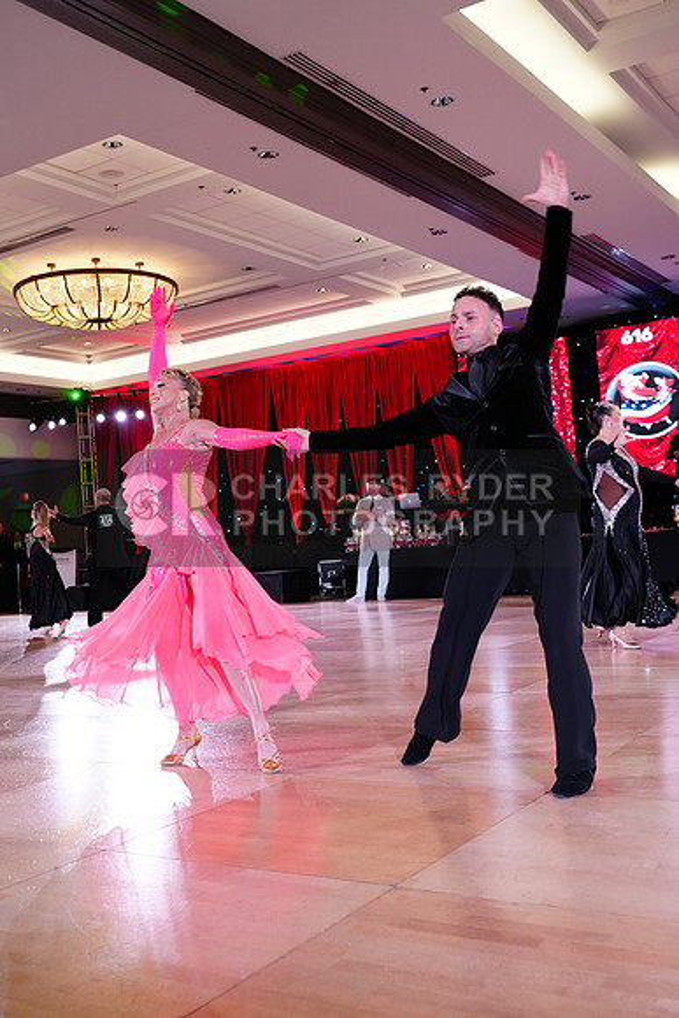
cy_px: 509
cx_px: 340
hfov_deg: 37.9
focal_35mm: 35
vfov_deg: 54.4
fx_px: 990
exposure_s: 1/250
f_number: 4.5
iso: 2500
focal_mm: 35
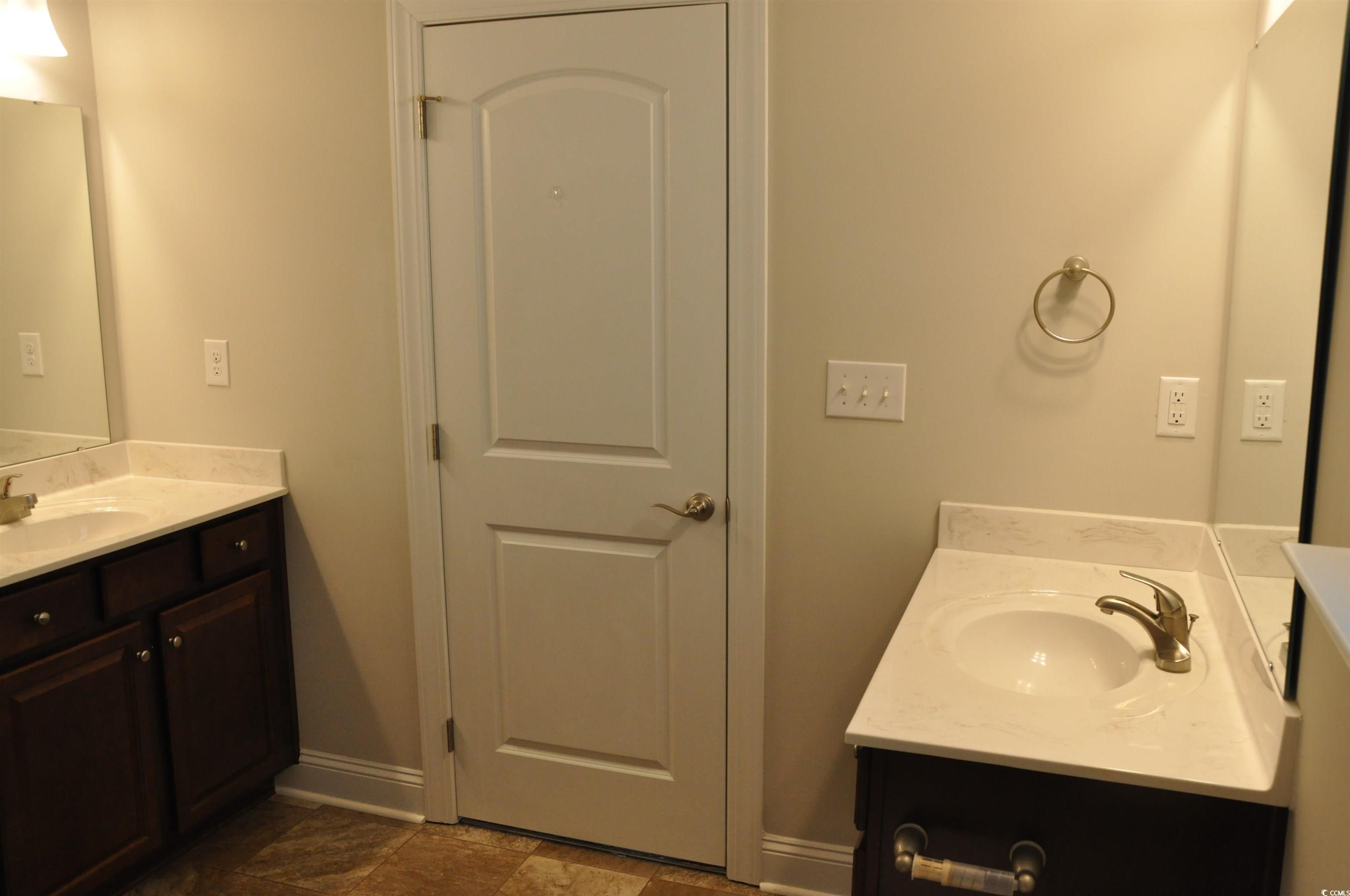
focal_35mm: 32
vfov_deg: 41.6
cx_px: 675
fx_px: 1180
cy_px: 448
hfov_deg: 59.6
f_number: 9
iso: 1000
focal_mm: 21
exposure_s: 1/80
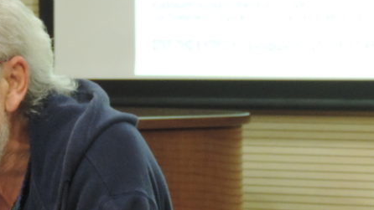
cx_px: -46
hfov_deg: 5.5
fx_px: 3848
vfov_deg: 3.1
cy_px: 155
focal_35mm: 388
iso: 800
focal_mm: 27.6
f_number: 4.4
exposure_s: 1/15
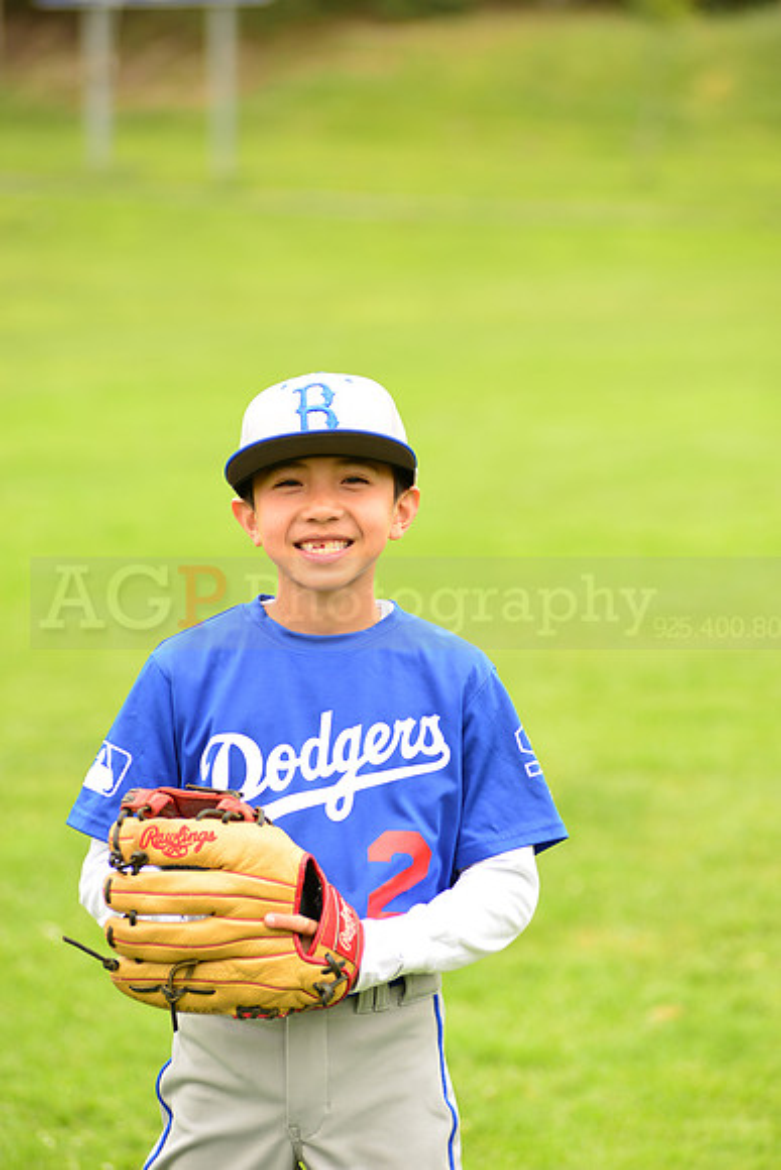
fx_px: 5203
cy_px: 585
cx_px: 390
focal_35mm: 160
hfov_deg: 8.6
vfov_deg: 12.8
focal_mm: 160
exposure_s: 1/250
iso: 160
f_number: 5
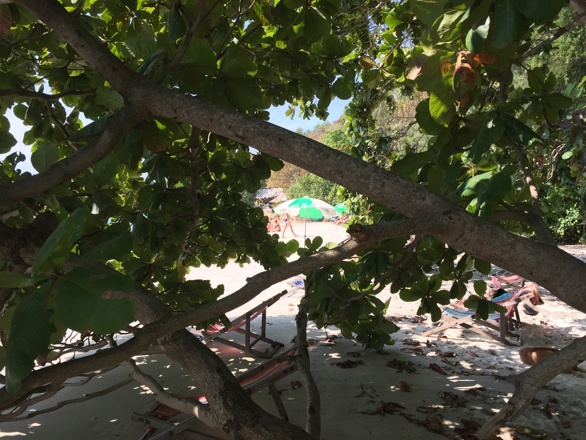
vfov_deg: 48.2
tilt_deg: -1.7
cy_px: 220
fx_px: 491
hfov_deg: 61.7
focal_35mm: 29
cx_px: 293
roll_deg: +0.3
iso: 32
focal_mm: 4.15
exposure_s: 1/694
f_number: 2.2
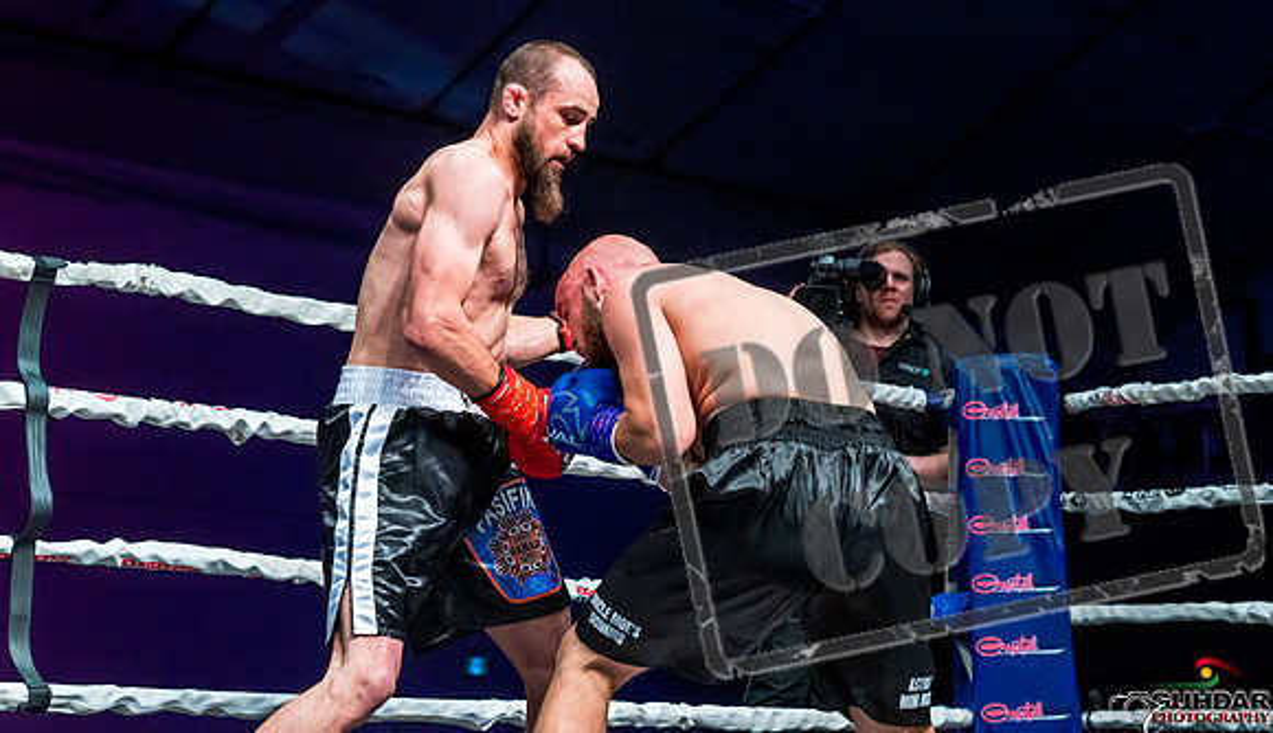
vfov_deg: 14.7
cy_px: 269
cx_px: 696
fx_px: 2835
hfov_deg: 25.3
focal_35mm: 84
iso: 4000
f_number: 4
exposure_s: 1/1000
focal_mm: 70
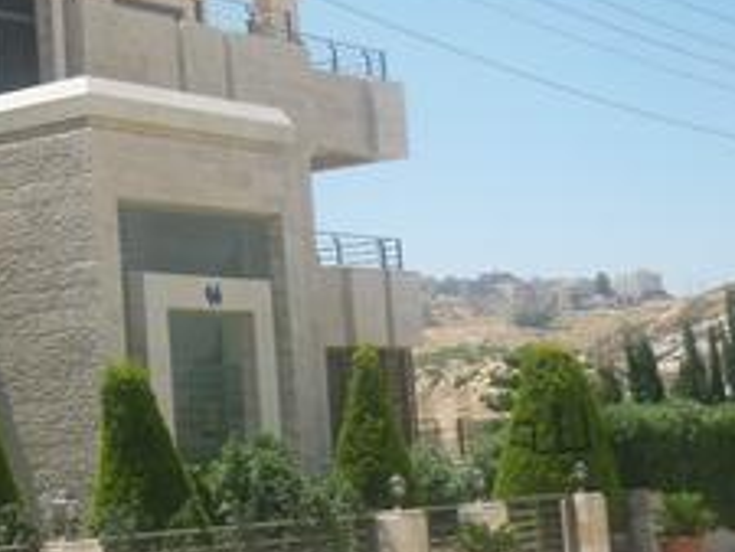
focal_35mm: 94
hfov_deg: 20.4
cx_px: 65
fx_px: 1997
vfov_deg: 15.7
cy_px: 212
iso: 80
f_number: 8
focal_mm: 5.5
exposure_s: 1/160
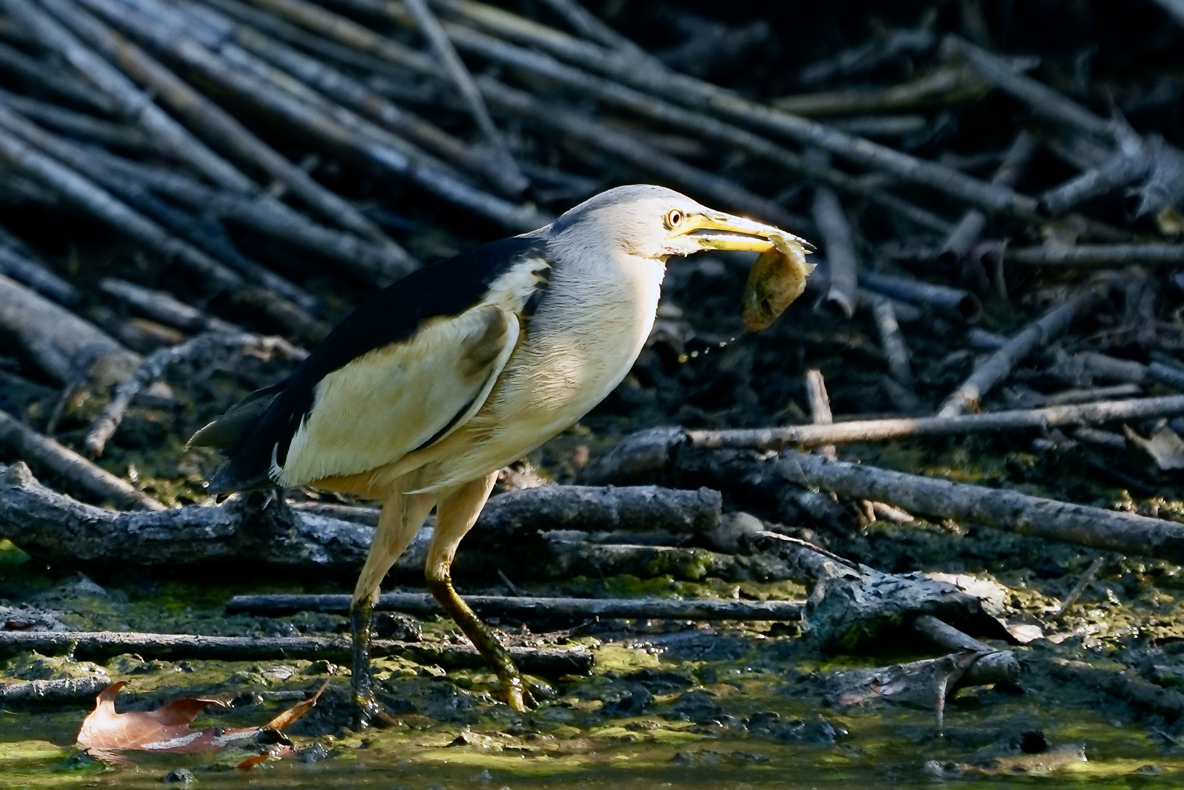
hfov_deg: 3.4
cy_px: 395
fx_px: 19733
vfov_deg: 2.3
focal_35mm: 600
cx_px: 592
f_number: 6.3
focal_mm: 600
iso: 640
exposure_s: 1/756
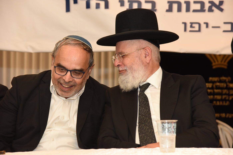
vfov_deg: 13.0
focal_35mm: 105
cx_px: 116
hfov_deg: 19.5
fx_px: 679
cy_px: 78
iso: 1250
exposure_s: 1/125
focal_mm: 105
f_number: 5.6
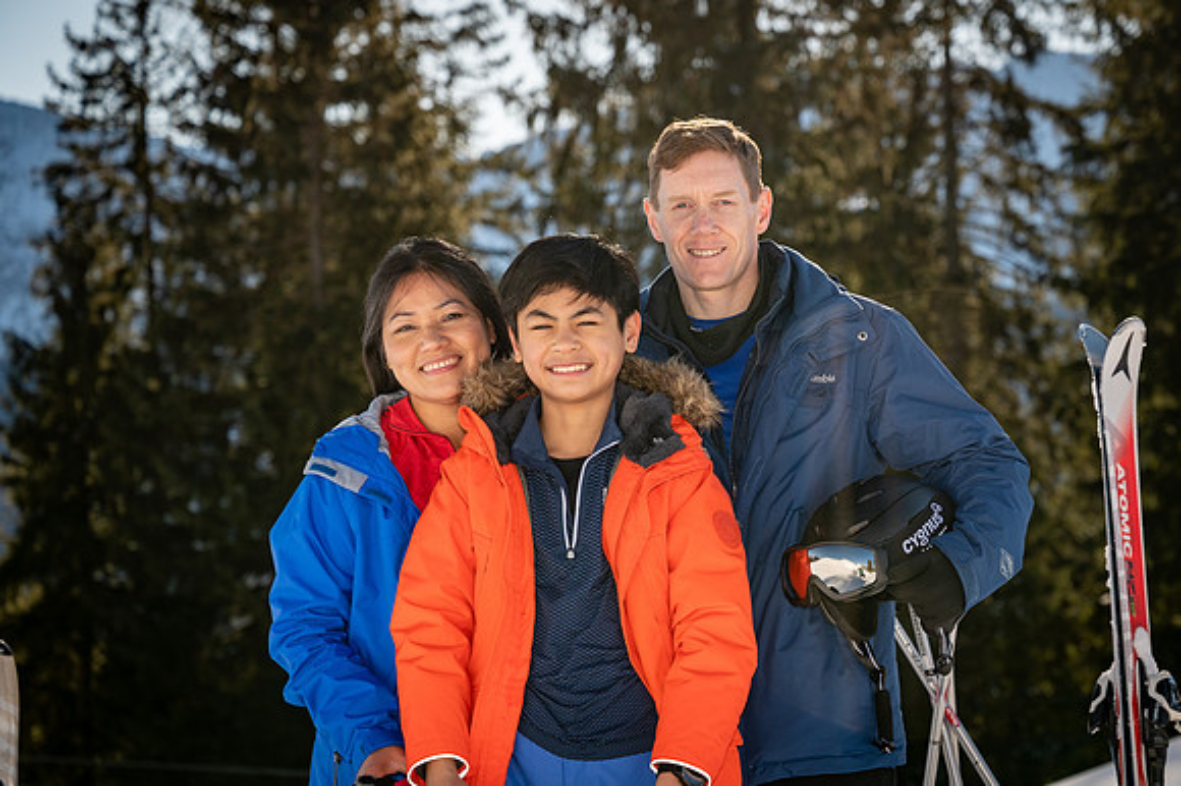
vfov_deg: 16.2
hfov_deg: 24.1
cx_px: 711
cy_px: 412
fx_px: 2763
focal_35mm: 84
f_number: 4.5
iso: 100
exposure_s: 1/320
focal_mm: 70
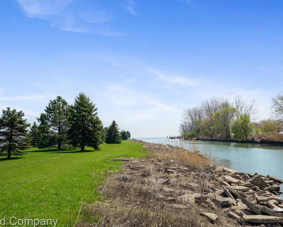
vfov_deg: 37.3
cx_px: 148
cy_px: 114
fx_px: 335
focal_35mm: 40
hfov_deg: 45.8
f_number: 5.6
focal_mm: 35
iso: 50
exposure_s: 1/320
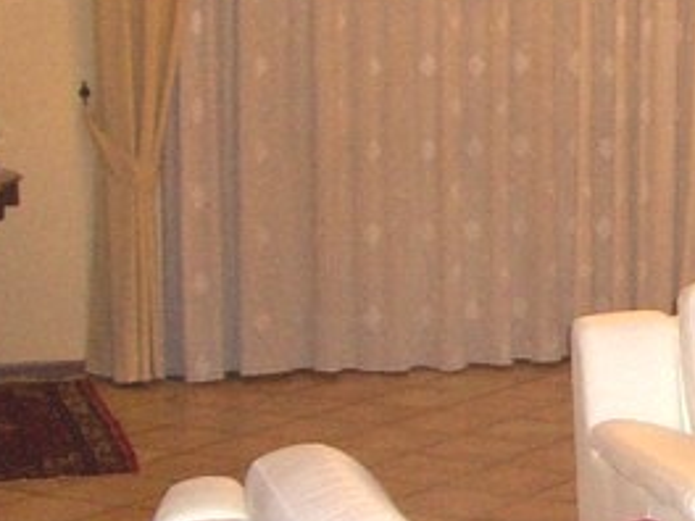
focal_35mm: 106
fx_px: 2128
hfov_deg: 17.3
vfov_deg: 14.0
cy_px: 245
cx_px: 932
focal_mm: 5.8
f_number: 2.6
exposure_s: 1/60
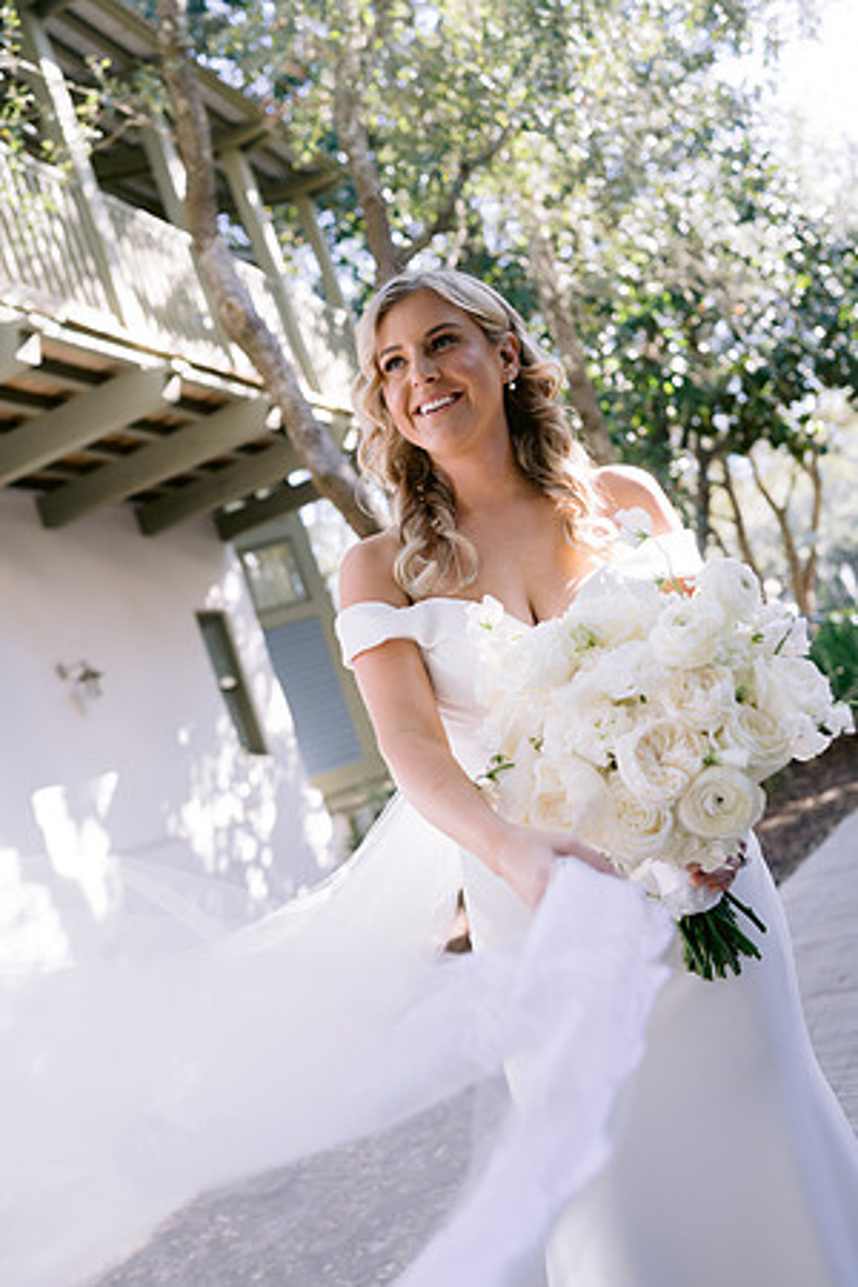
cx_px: 429
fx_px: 1251
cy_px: 644
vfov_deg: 54.4
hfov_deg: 37.9
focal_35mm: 35
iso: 200
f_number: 2.8
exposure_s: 1/250
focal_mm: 35
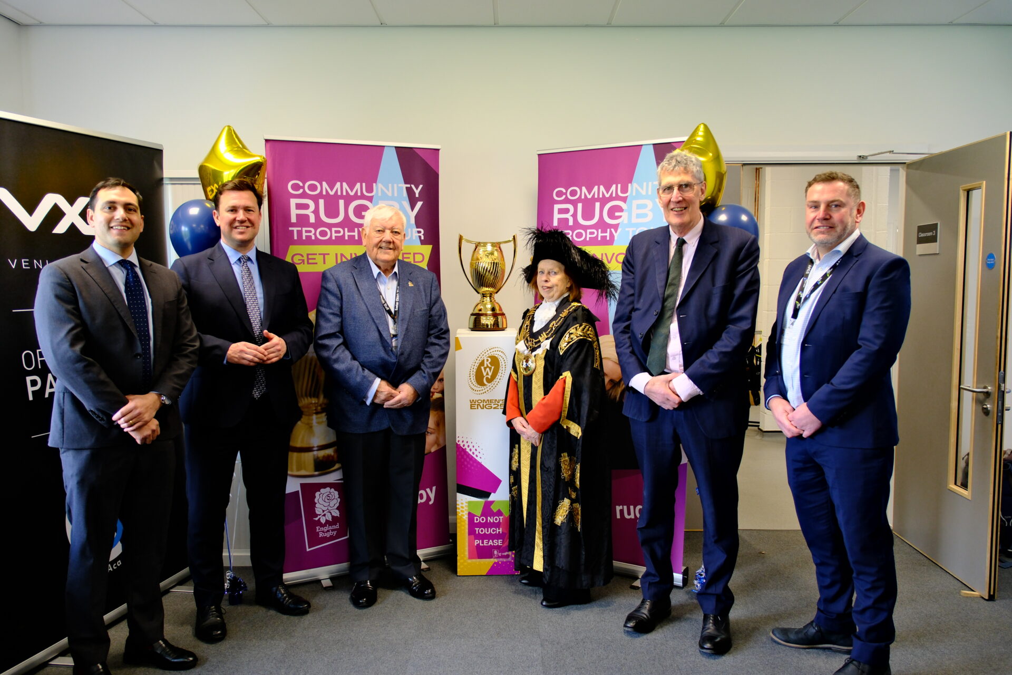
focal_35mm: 27
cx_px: 506
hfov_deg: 67.4
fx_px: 759
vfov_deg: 47.9
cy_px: 338
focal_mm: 18
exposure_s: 1/60
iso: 640
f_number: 2.8
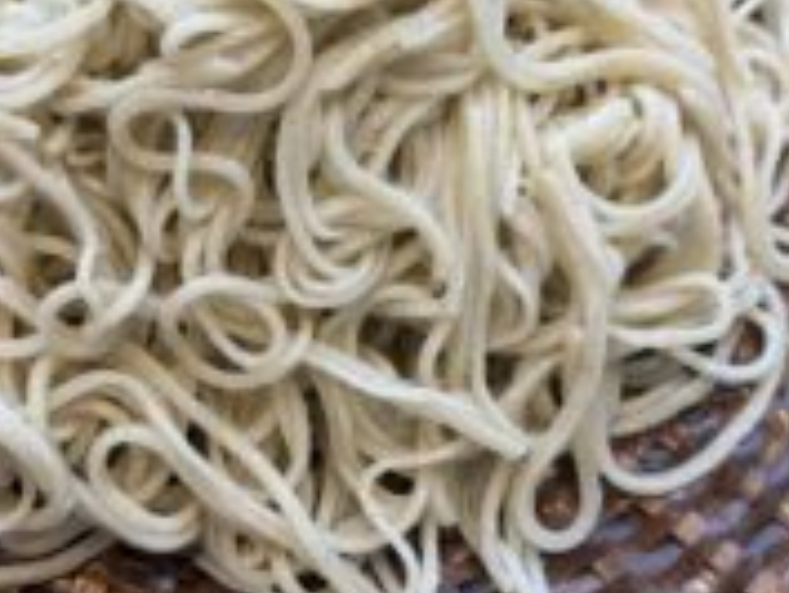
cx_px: 301
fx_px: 1254
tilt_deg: -59.3
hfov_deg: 34.7
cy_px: 252
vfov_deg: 26.6
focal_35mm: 55
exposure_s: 1/120
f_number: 1.6
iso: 100
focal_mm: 5.96
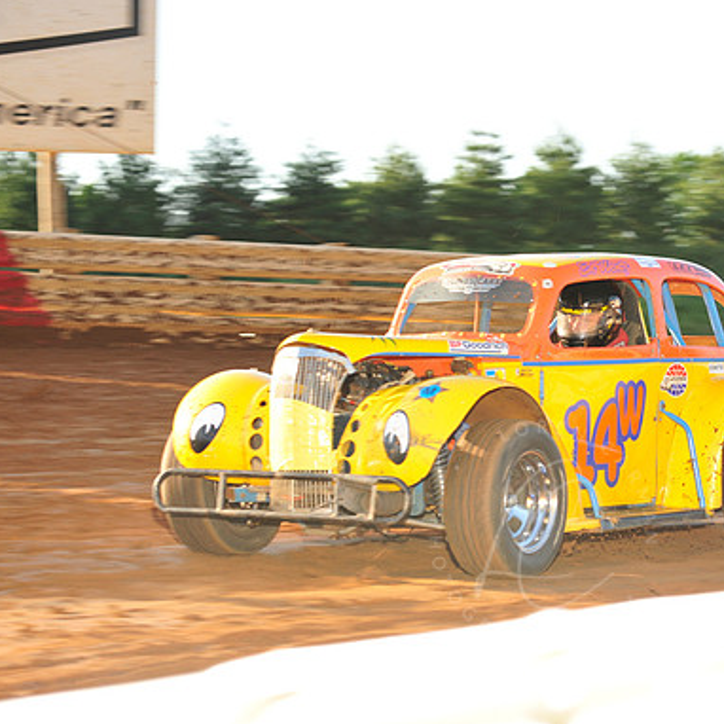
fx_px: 3053
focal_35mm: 129
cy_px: 360
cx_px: 542
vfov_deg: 13.5
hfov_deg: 13.5
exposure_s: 1/320
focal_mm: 100
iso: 400
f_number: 7.1
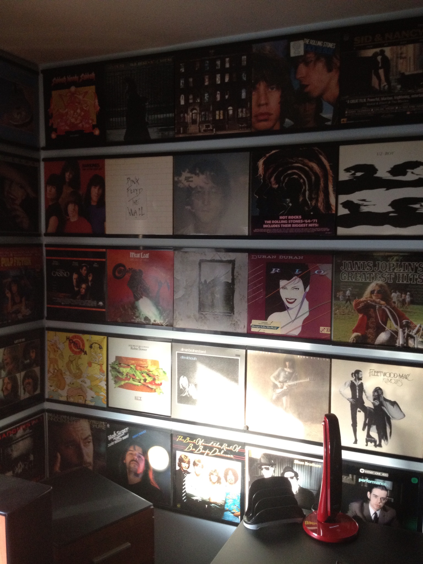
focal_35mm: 35
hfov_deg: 40.7
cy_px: 282
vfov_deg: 52.6
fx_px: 570
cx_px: 212
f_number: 2.4
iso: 250
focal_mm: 4.28
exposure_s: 1/20
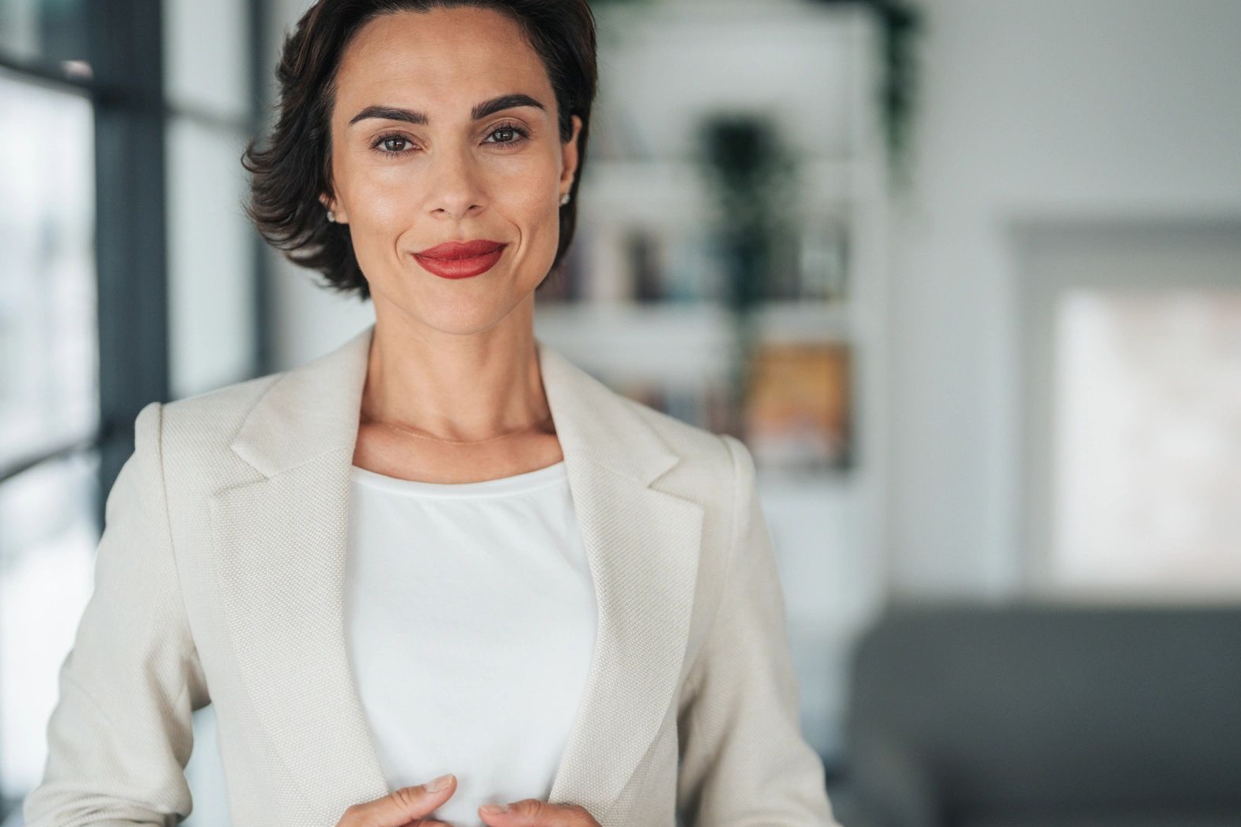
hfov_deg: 30.5
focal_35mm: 66
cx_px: 529
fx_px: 2275
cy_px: 437
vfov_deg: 20.6
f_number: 1.2
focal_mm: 50
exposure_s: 1/400
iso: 125
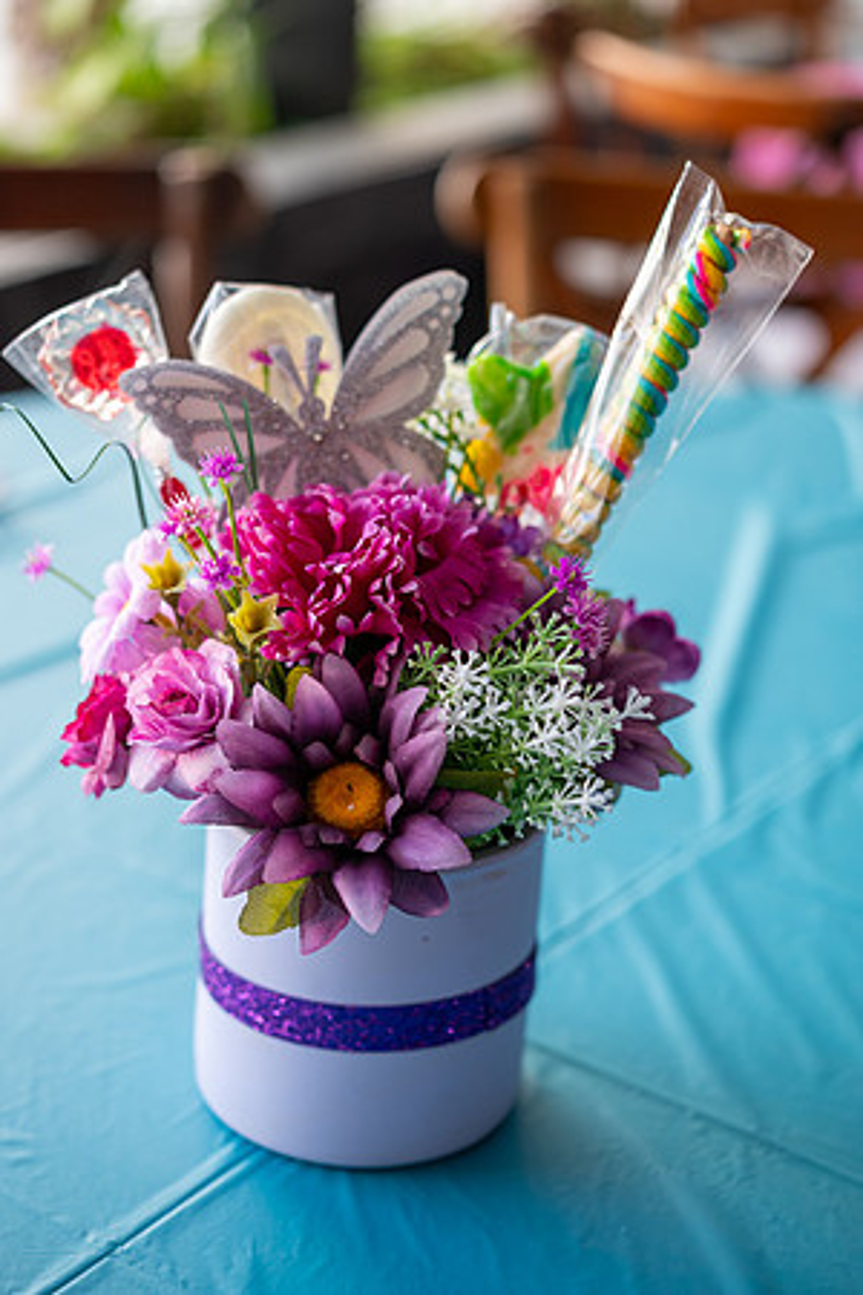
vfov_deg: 33.4
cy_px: 648
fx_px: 2157
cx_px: 432
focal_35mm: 60
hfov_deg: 22.6
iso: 100
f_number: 4
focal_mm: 60
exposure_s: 1/100
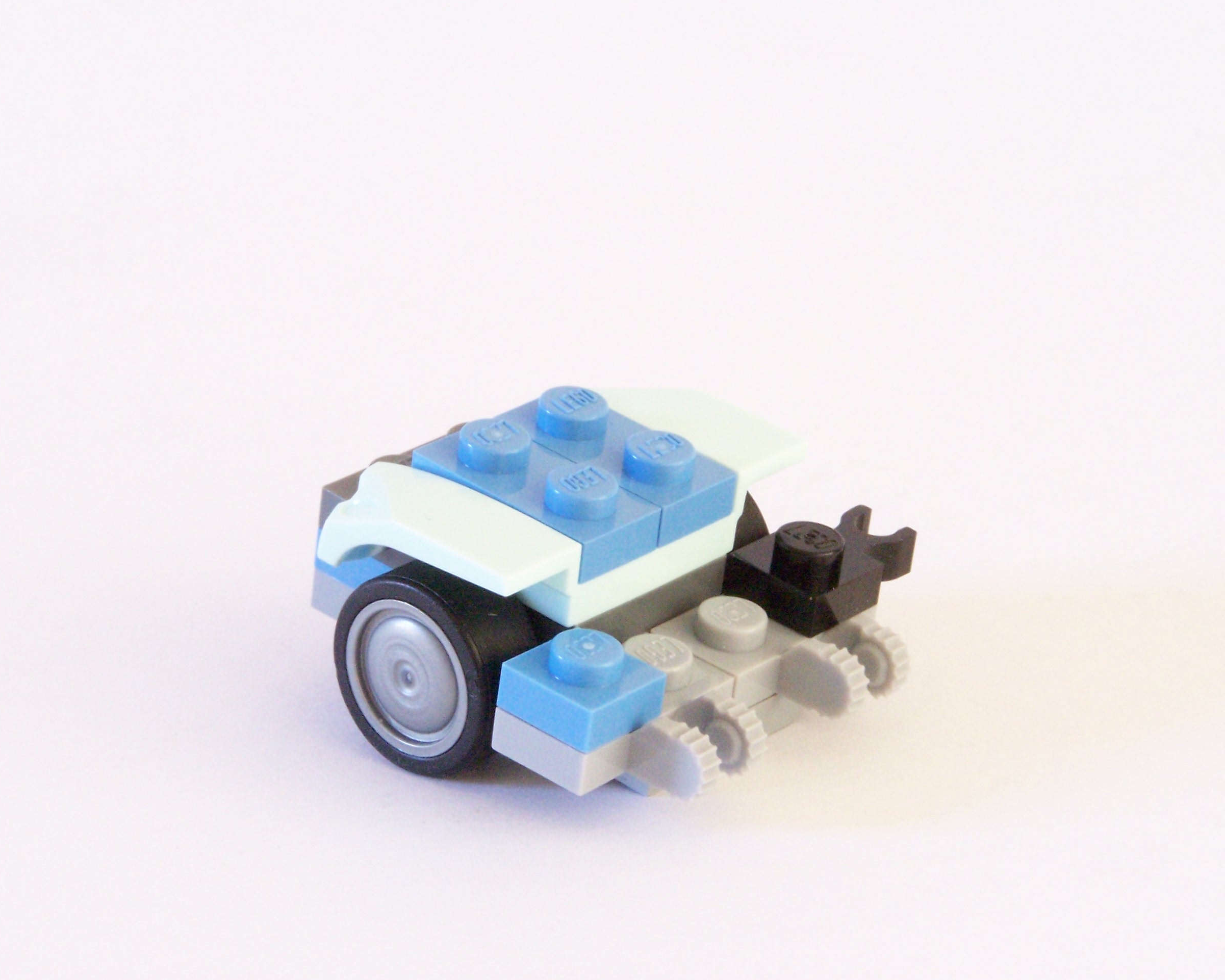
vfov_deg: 11.5
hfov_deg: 14.4
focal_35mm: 134
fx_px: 4858
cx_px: 609
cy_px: 488
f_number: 8
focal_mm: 21.2
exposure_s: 1/8
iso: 400
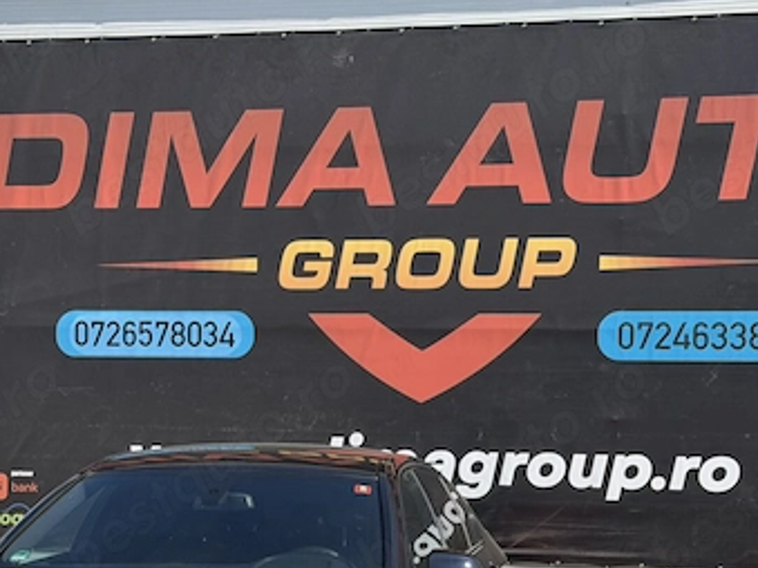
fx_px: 1861
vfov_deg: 17.1
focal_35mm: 85
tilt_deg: -1.7
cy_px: 496
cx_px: 380
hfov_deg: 23.0
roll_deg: -1.8
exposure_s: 1/3704
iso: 80
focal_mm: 6.76
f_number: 1.78
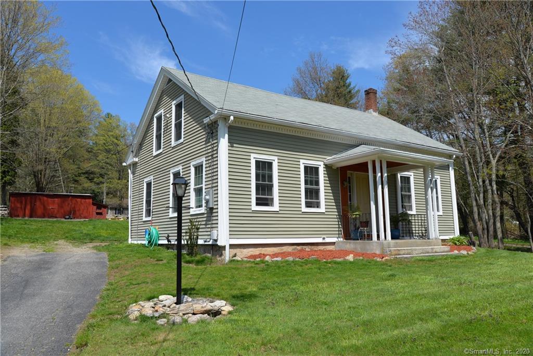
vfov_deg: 46.4
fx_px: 415
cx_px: 266
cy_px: 178
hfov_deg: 65.5
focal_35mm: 28
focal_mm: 28
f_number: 8
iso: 100
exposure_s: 1/250
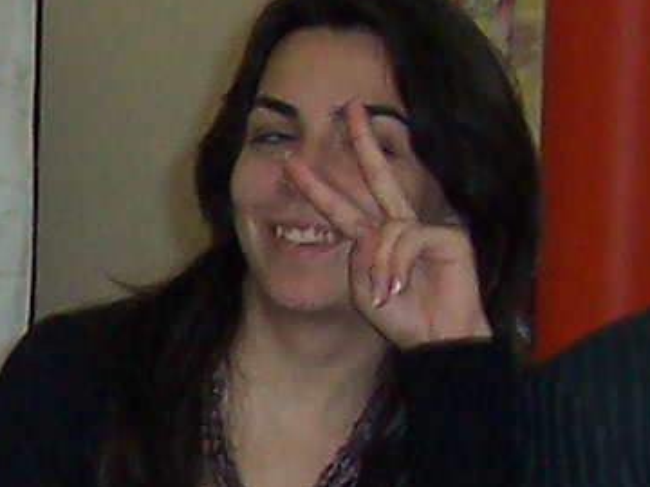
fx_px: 3924
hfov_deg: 9.0
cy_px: 718
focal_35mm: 209
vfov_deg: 7.0
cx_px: -610
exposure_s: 1/60
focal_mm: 5.6
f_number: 2.8
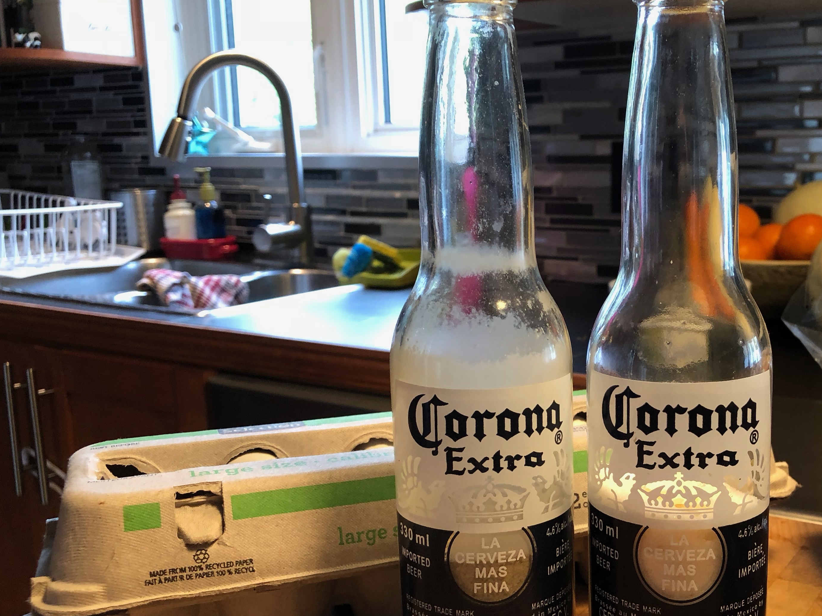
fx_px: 974
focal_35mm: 41
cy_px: 353
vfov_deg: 35.1
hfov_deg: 44.8
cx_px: 575
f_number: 1.8
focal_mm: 3.99
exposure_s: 1/20
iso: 40
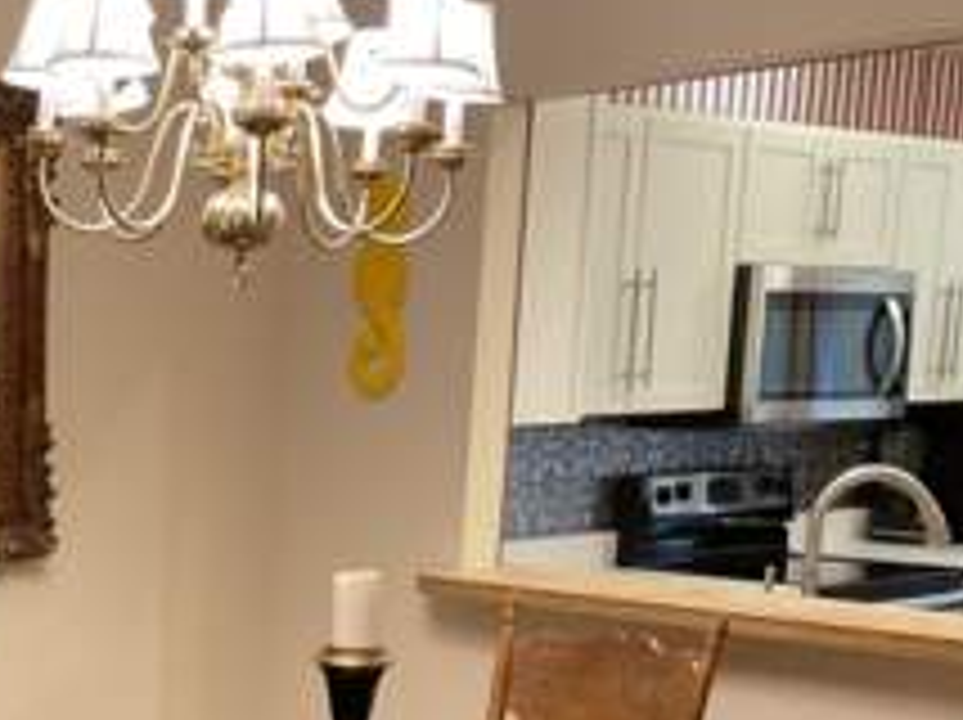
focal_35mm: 65
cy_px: 749
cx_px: -63
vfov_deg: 21.6
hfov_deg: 27.6
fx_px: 1806
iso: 125
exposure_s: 1/60
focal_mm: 3
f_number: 1.8
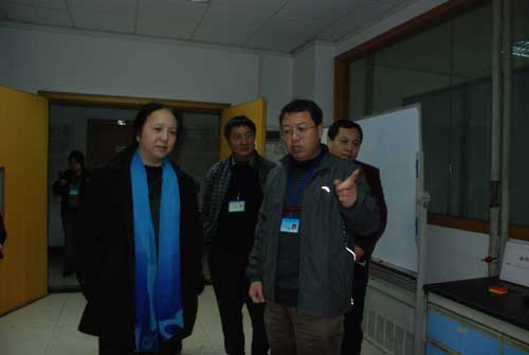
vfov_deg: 48.1
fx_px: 397
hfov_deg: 67.3
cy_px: 178
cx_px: 264
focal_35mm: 27
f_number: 5
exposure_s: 1/60
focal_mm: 18
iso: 1000
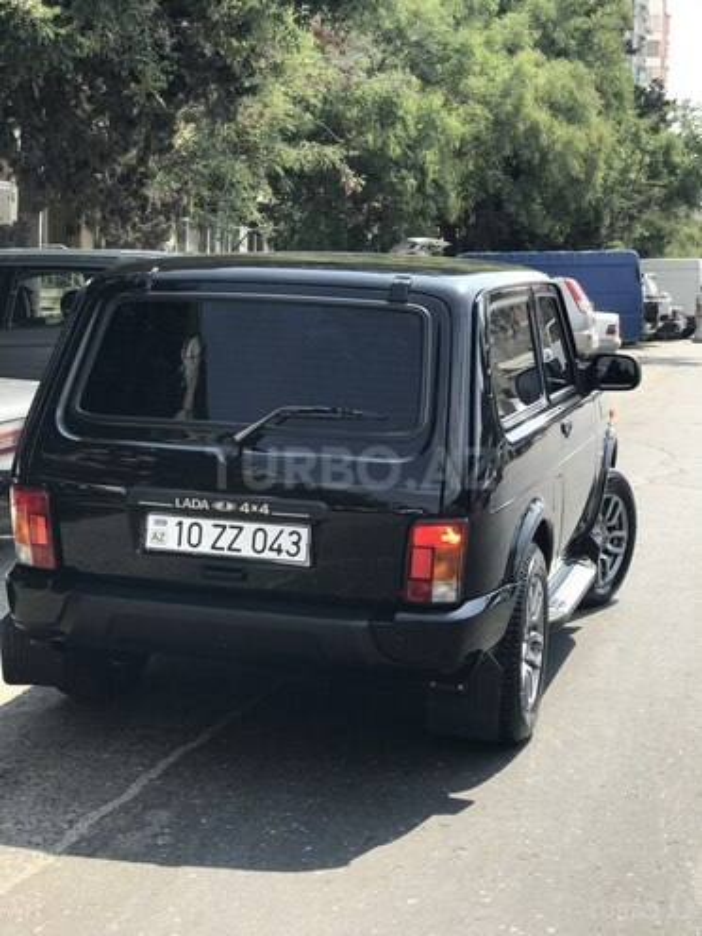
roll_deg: -1.6
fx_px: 1541
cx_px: 351
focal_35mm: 57
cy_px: 468
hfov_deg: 25.7
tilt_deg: -5.8
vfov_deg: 33.8
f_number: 2.8
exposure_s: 1/424
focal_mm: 6.6
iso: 20
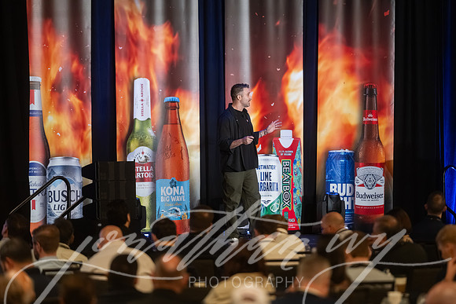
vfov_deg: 6.9
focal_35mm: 200
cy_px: 152
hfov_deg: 10.3
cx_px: 228
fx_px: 2534
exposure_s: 1/200
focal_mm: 200
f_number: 2.8
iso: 4500
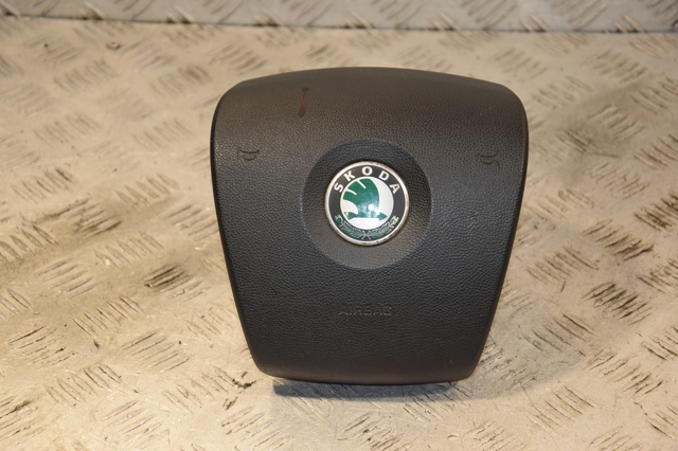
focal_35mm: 105
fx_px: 1976
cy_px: 226
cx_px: 339
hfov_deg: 19.5
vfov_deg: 13.0
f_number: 5.3
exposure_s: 1/160
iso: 800
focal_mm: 70
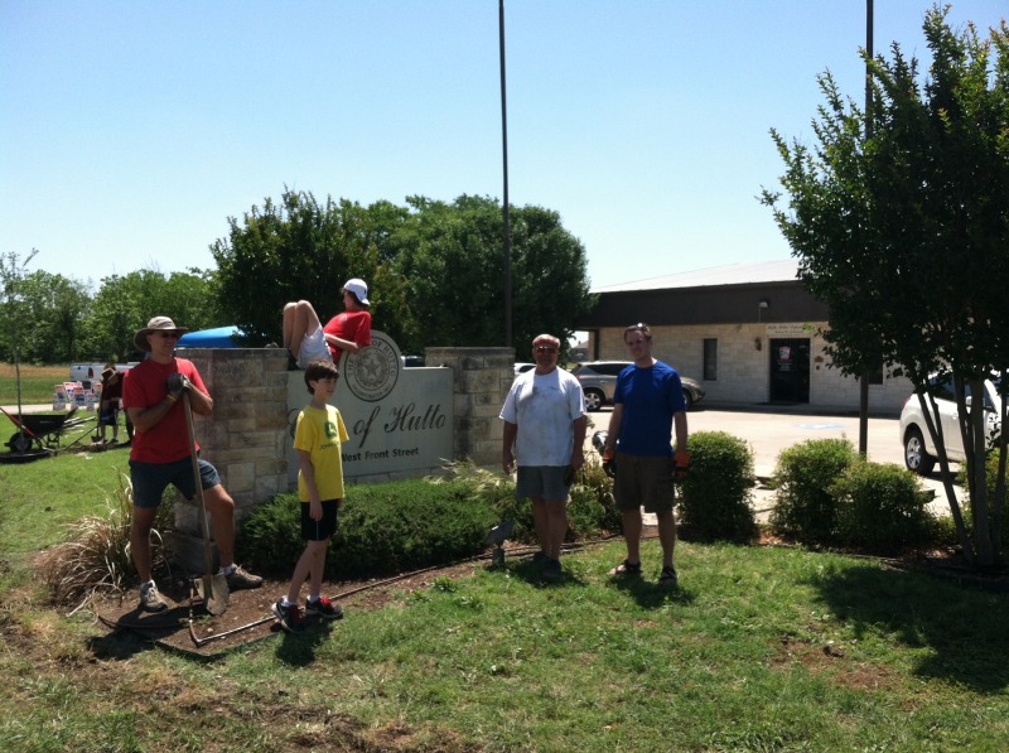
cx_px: 504
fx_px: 1018
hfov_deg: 52.7
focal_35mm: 35
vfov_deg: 40.6
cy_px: 376
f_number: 2.8
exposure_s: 1/857
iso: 80
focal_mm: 3.85
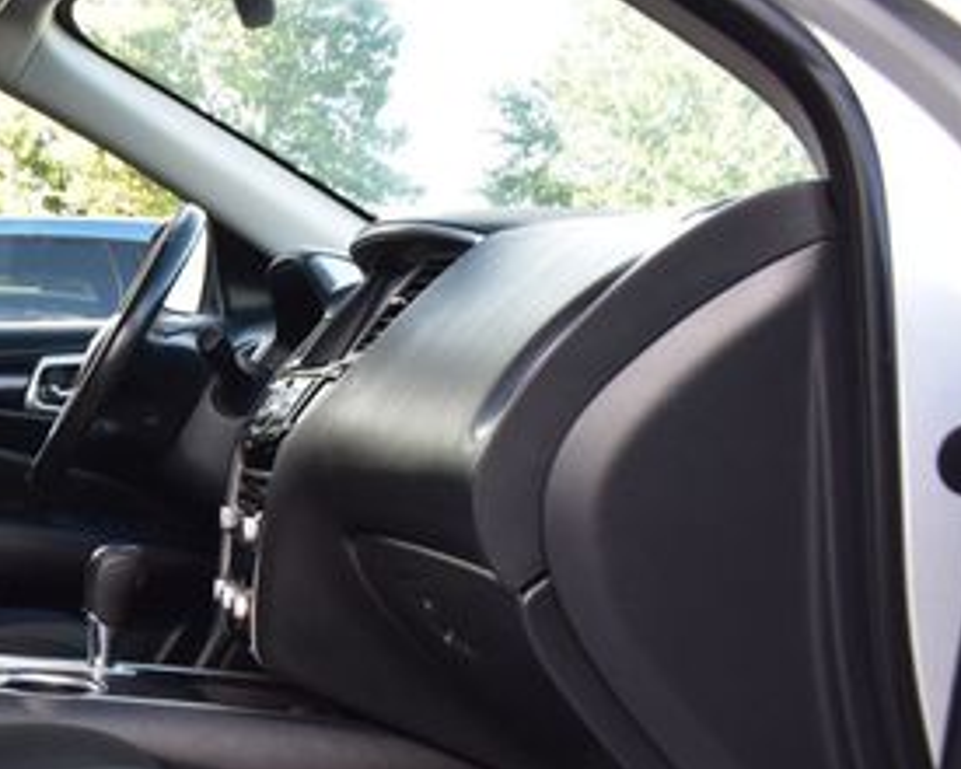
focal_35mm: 59
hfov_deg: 29.3
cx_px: -59
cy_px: 570
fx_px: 1678
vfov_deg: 25.5
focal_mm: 18
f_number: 8
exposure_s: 1/50
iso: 400
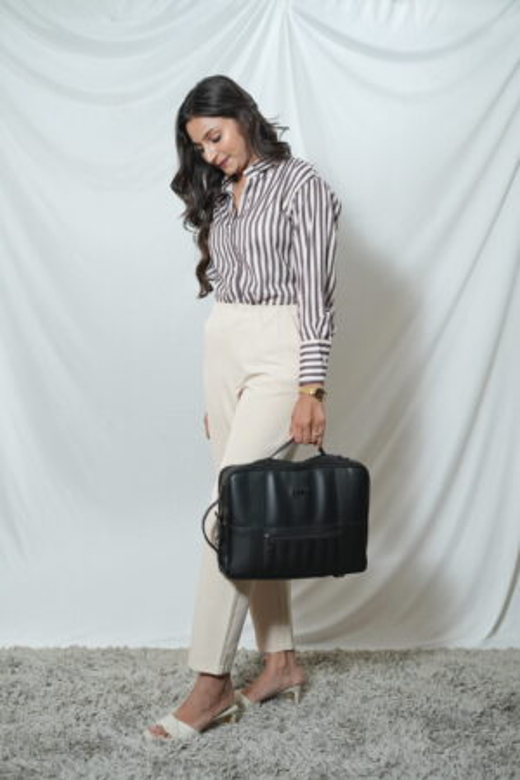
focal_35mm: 50
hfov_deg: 27.0
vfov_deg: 39.6
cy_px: 390
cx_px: 260
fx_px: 1083
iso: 640
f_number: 3.5
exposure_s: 1/160
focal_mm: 50
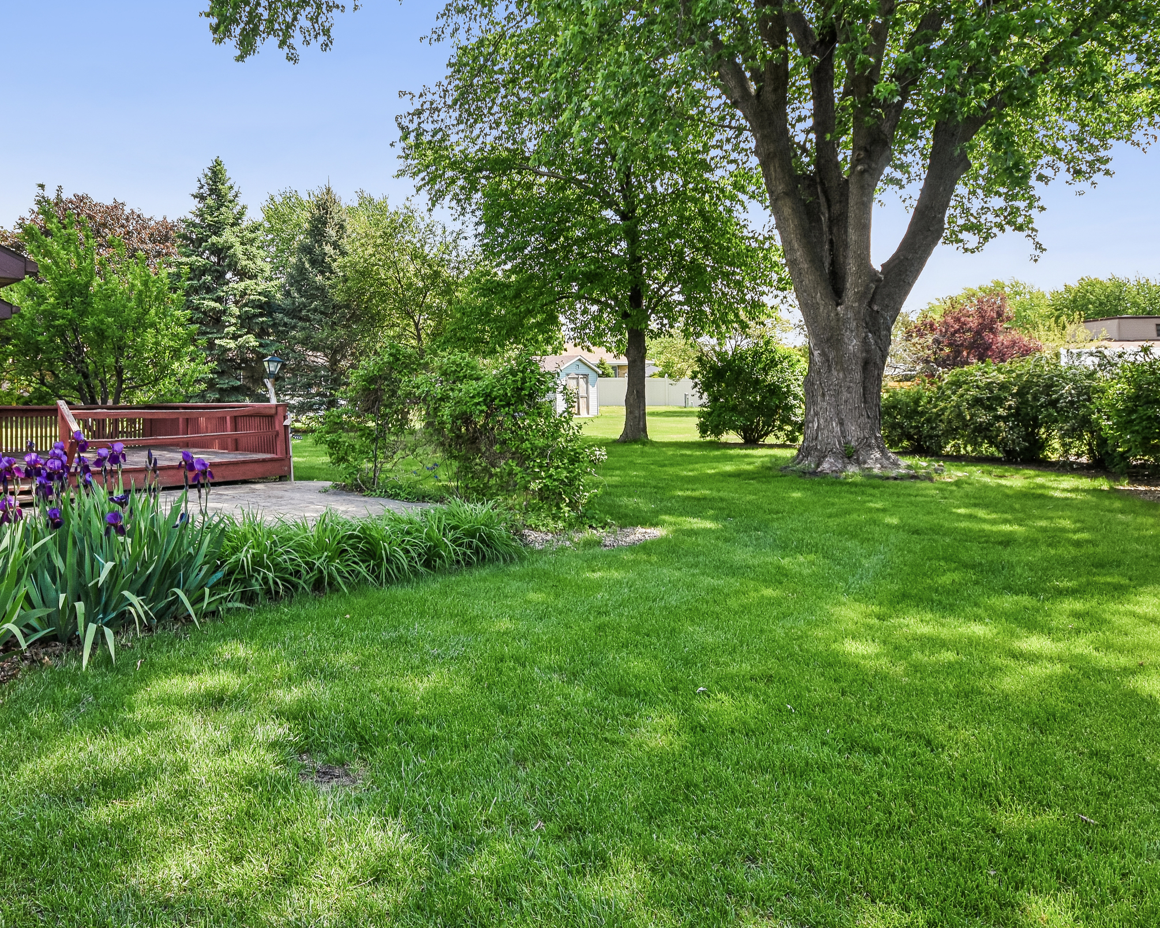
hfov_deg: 75.4
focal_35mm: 21
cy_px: 446
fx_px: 721
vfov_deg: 65.5
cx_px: 394
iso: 400
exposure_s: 1/250
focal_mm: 10
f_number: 8
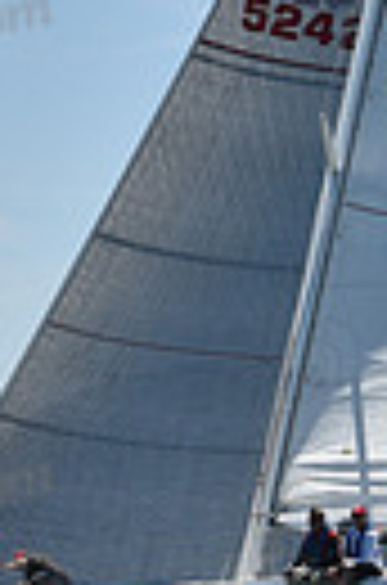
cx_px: 286
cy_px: 248
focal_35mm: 313
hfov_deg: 4.4
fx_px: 5074
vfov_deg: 6.6
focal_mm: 70
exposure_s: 1/1000
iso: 250
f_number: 10
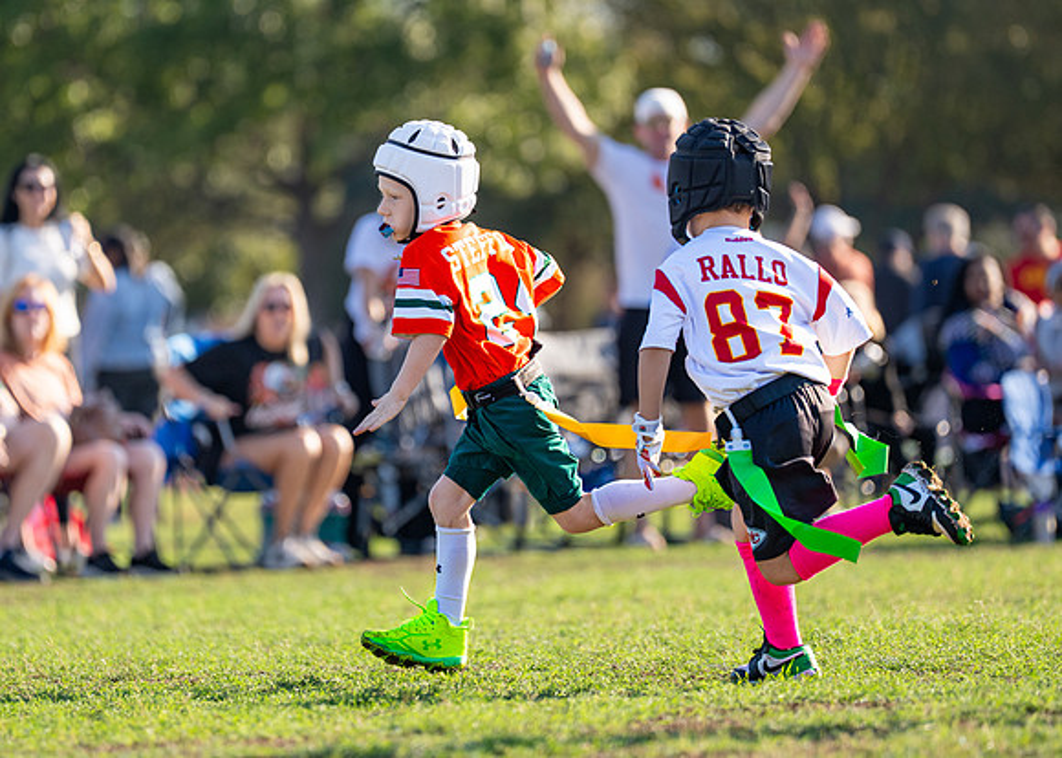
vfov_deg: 4.7
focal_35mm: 306
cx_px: 445
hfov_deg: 6.6
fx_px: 9224
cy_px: 327
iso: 250
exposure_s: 1/2000
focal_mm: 200
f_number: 2.8
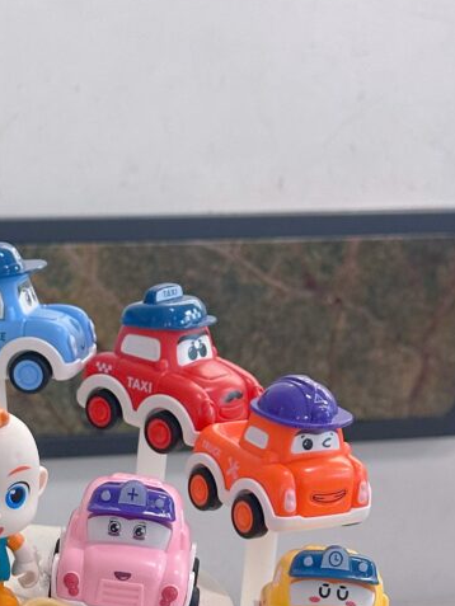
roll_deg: -4.2
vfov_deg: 18.8
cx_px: 37
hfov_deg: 14.2
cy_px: 530
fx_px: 1804
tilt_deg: -18.4
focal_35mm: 103
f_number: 1.78
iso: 200
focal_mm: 6.86
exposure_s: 1/50
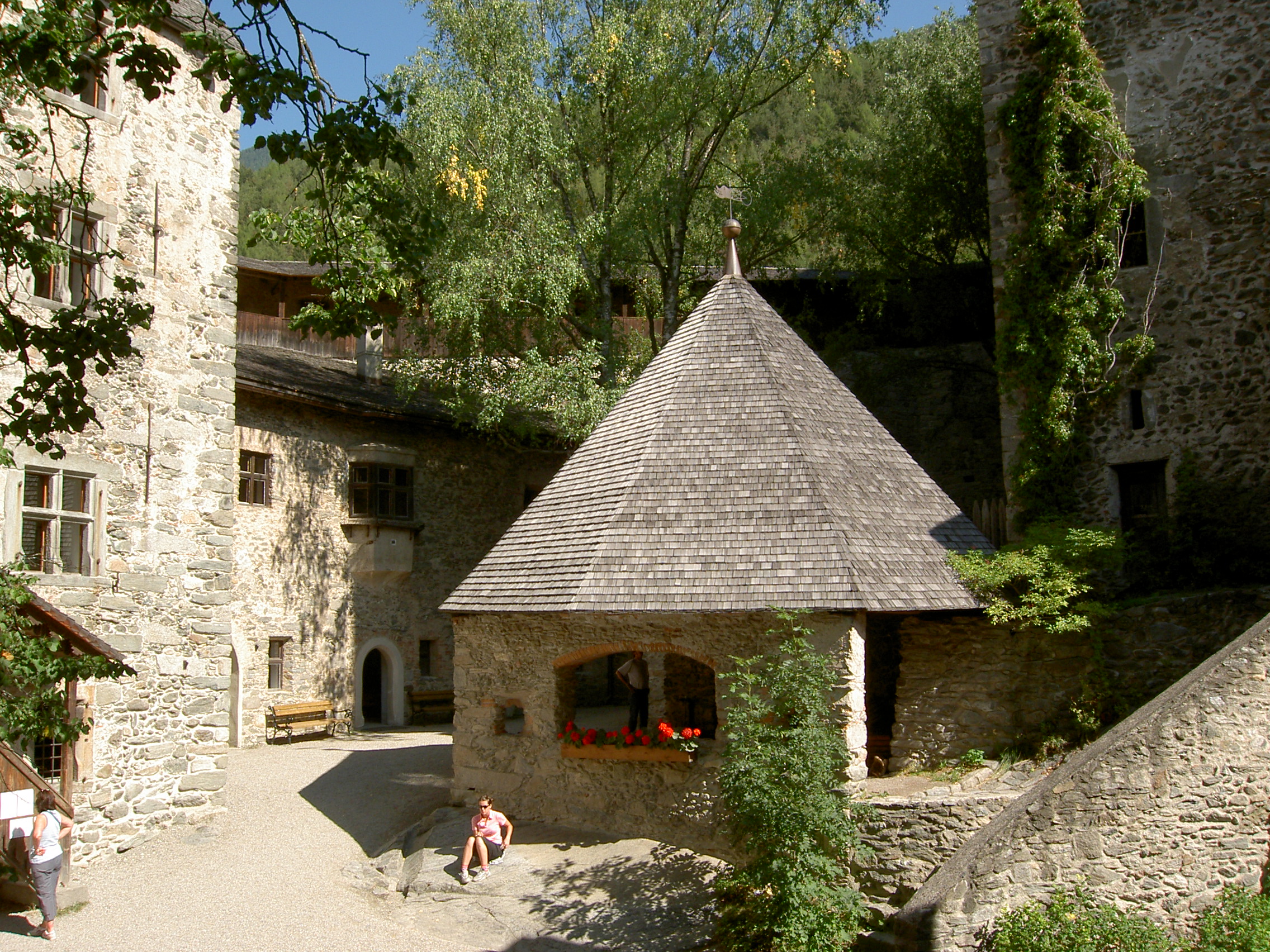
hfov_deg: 54.0
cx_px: 635
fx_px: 1247
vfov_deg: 41.8
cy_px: 476
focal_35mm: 34
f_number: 4.7
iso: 50
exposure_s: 1/250
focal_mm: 5.6
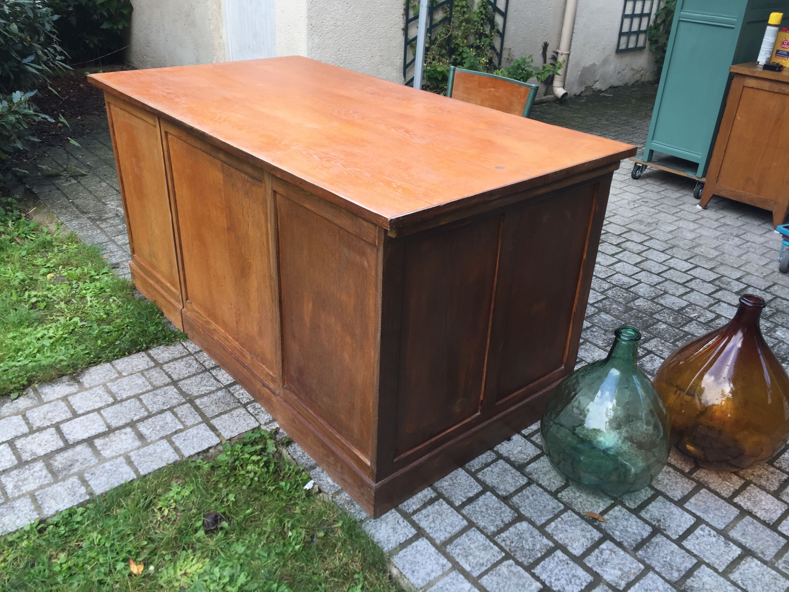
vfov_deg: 48.2
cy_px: 296
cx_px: 394
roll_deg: -3.5
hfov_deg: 61.7
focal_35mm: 29
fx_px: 661
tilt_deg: -28.9
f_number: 2.2
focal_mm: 4.15
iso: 40
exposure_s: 1/100
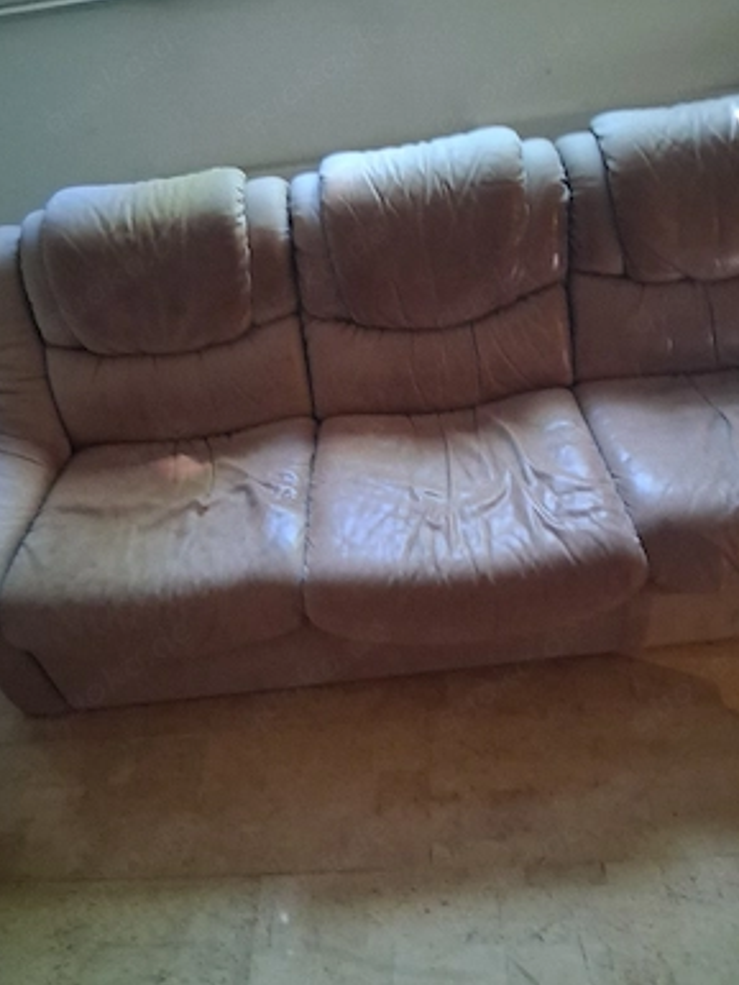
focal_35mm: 27
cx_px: 368
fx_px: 768
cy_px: 504
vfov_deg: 65.3
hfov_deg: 51.4
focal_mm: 3.98
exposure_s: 1/25
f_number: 1.8
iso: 1000
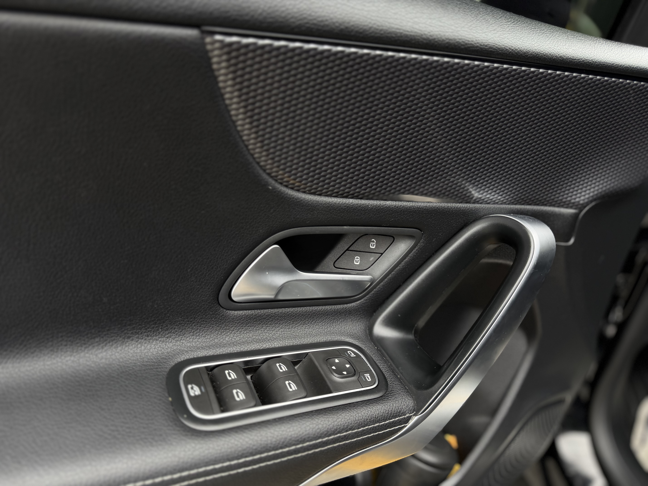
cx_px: 324
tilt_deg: -25.2
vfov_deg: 56.8
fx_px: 449
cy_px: 243
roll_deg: -9.6
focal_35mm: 24
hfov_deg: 71.6
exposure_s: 1/403
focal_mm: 6.76
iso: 80
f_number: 1.78
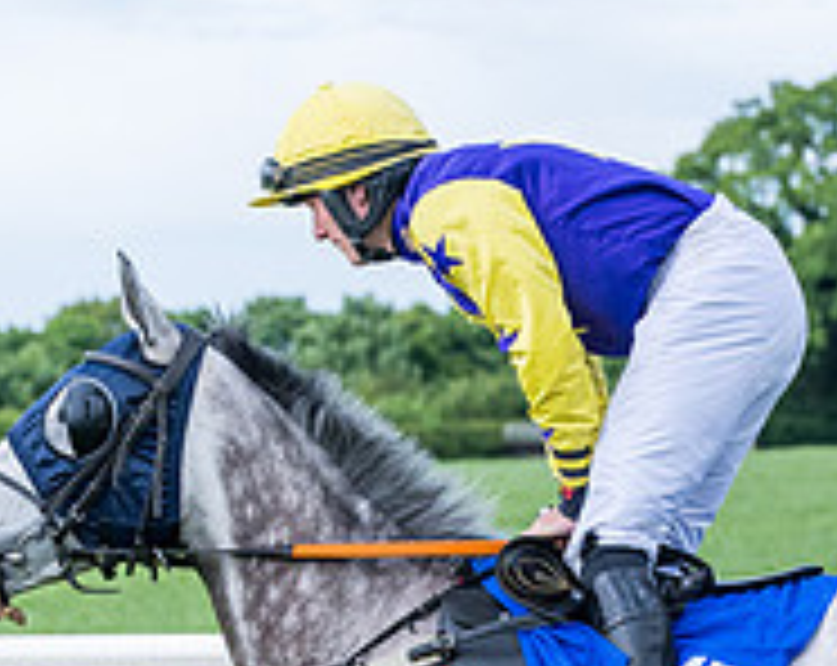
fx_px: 7367
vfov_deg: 5.2
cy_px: 699
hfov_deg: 6.5
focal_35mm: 298
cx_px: 1073
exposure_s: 1/3200
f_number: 4
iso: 400
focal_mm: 70
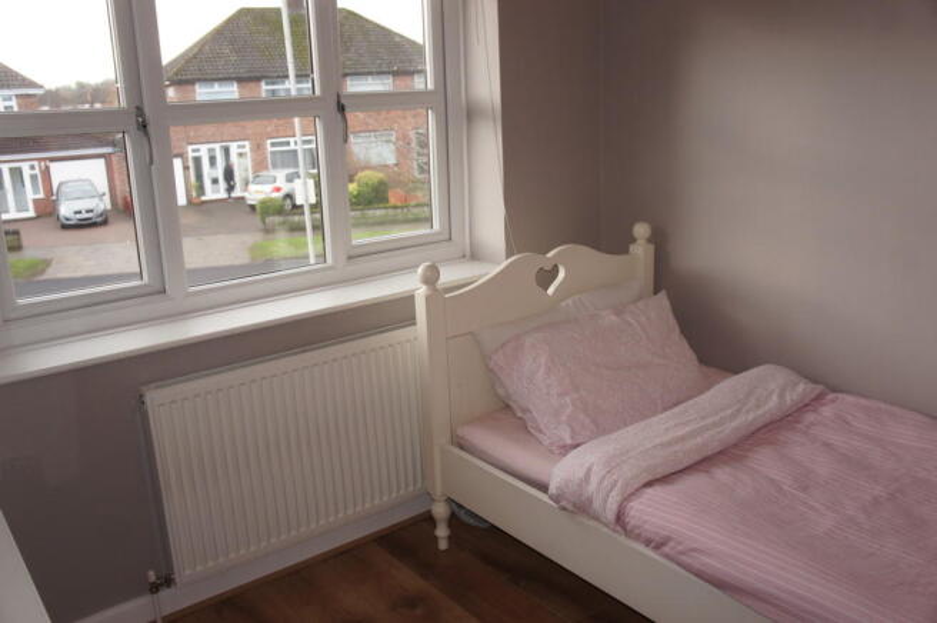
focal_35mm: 30
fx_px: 780
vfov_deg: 43.5
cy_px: 312
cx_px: 468
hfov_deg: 62.0
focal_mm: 20
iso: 250
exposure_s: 1/60
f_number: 4
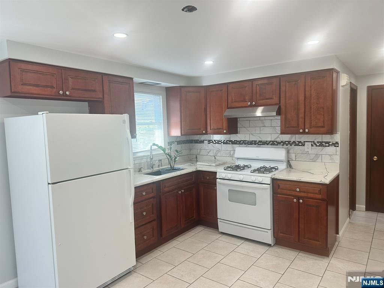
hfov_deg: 71.6
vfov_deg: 56.8
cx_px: 192
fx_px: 266
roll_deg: +1.4
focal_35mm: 24
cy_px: 144
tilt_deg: -4.2
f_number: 1.78
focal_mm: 6.86
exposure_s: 1/165
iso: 100
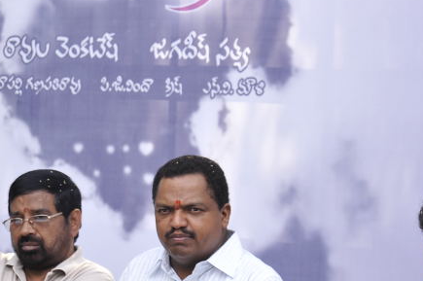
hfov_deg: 10.3
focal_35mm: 200
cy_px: 161
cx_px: 156
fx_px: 2347
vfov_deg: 6.9
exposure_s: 1/160
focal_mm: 85
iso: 250
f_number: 5
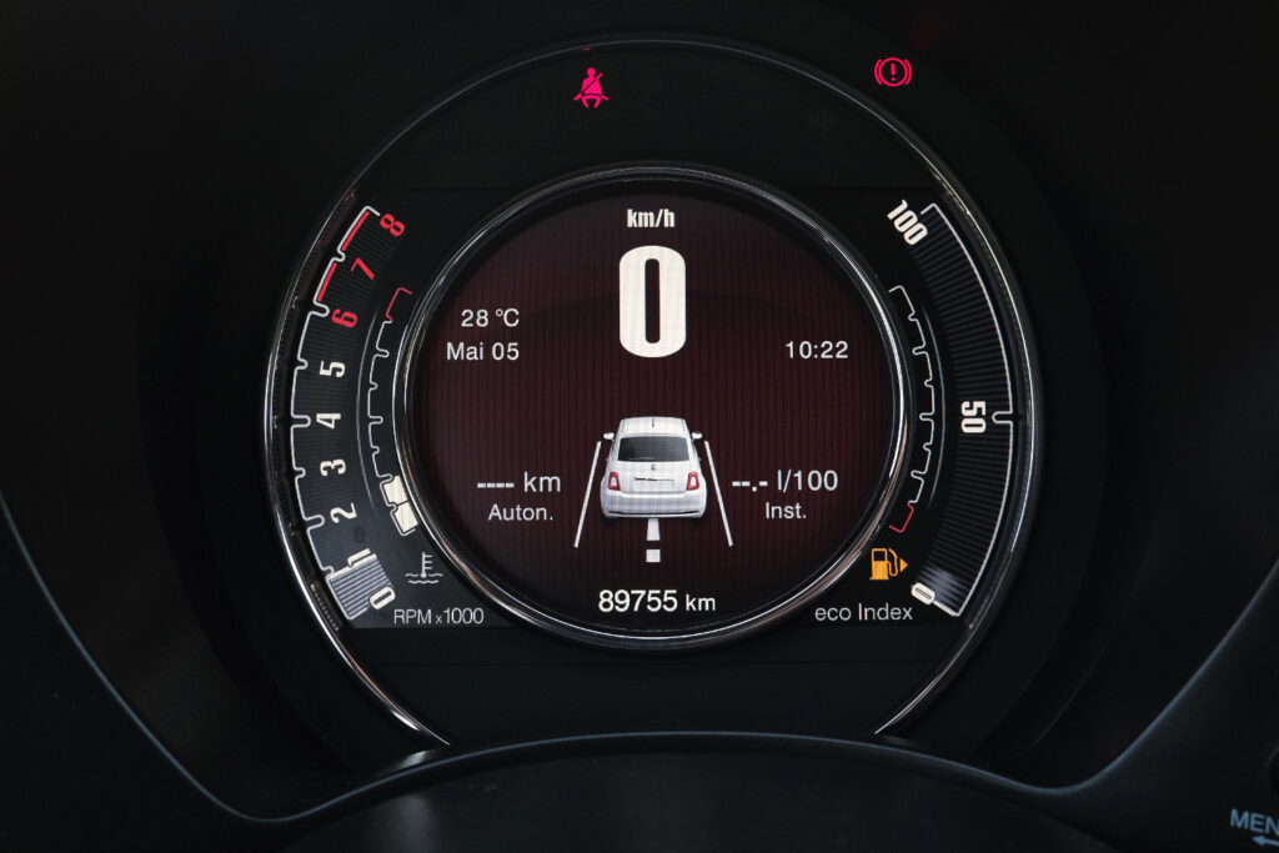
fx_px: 1350
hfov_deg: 50.7
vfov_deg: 35.1
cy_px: 426
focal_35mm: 38
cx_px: 640
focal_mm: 25.6
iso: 2000
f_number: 9
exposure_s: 1/250
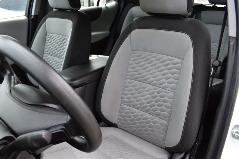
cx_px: 120
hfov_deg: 62.0
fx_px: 199
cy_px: 80
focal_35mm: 30
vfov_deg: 43.6
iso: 400
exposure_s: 1/100
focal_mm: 20
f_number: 9
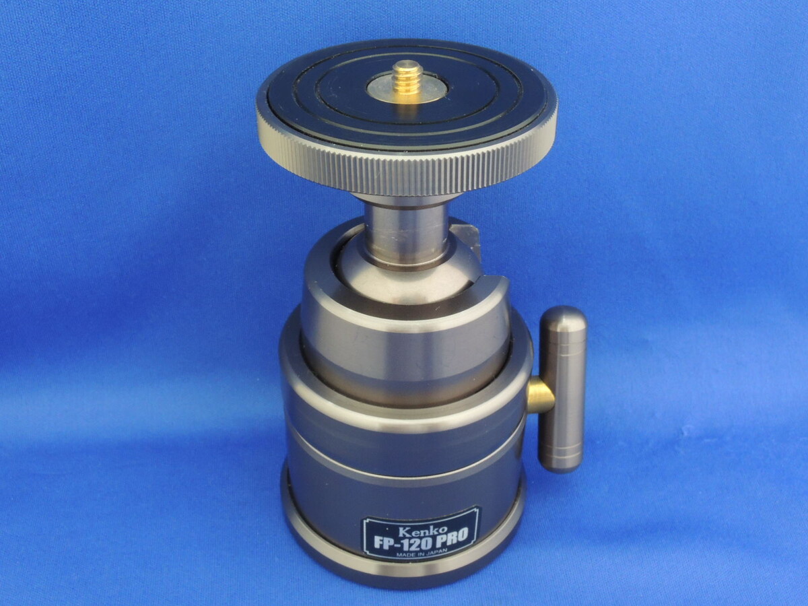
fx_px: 1050
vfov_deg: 32.2
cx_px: 404
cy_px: 303
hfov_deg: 42.1
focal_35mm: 45
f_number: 7.1
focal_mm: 8.1
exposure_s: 1/13
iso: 560
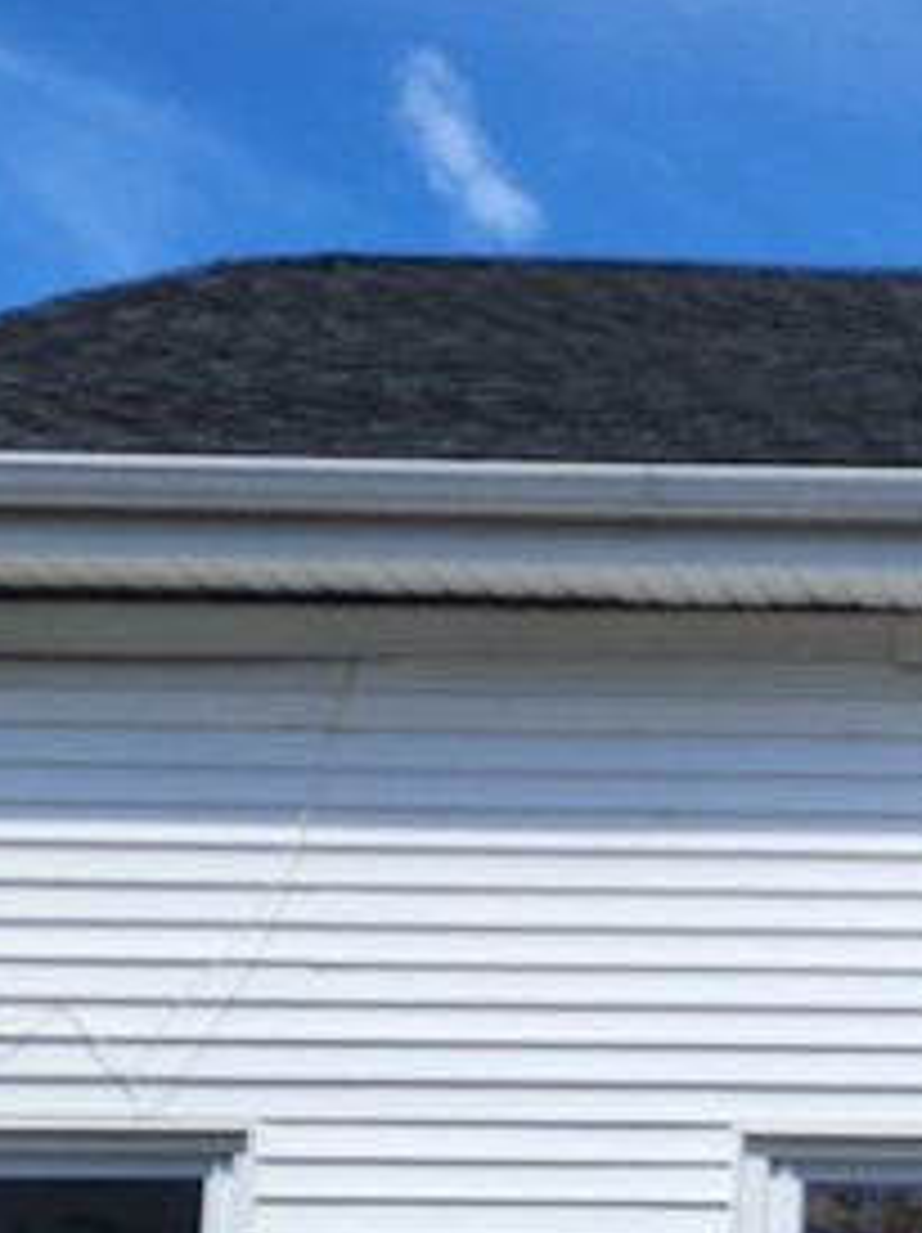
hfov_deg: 15.1
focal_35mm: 86
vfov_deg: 21.5
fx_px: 3059
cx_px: 1601
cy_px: 1382
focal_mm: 6.4
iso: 12
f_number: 1.8
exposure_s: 1/1425
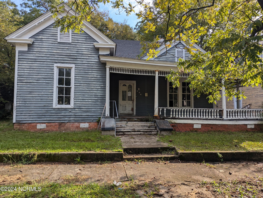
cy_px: 99
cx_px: 132
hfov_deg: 71.5
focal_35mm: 24
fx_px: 183
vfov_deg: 56.9
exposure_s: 1/633
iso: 41
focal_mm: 6.81
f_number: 1.85
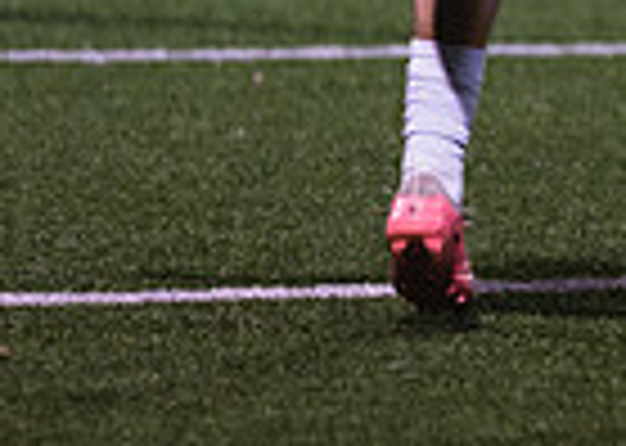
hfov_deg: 2.4
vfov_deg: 1.7
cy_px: -282
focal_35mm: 828
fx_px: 14707
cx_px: 1515
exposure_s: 1/1000
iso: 1250
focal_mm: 135
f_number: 1.8
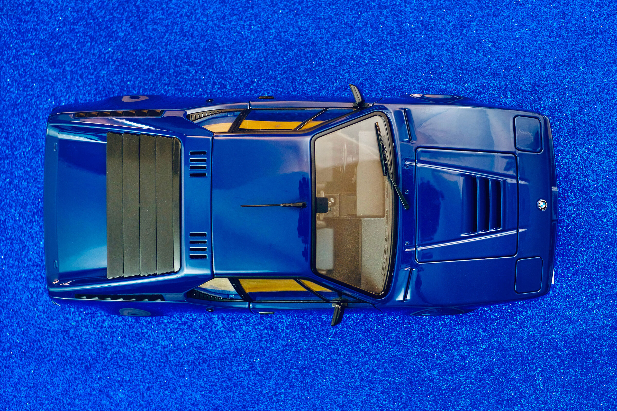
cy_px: 206
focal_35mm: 53
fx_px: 908
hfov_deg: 37.5
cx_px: 308
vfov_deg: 25.5
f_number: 4
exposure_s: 1/34
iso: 640
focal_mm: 35
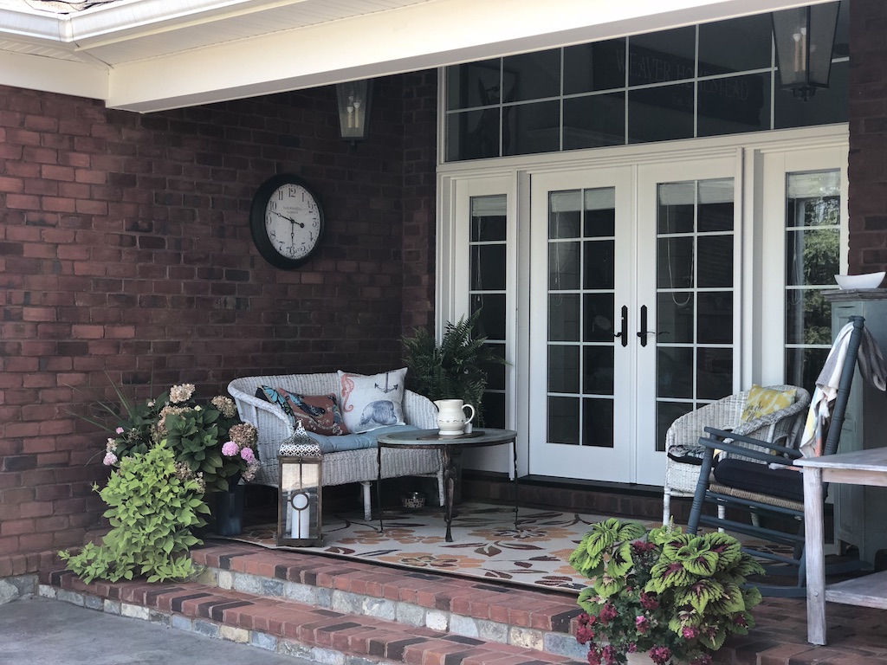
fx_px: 1461
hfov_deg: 33.8
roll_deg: -0.2
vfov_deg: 25.7
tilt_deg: -1.0
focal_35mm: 57
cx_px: 444
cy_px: 332
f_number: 2.8
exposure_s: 1/120
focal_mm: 6.6
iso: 32
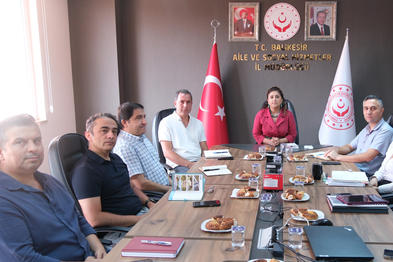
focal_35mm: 38
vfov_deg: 35.0
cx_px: 255
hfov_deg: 50.0
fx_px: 415
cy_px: 147
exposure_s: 1/20
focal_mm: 16
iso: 640
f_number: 4
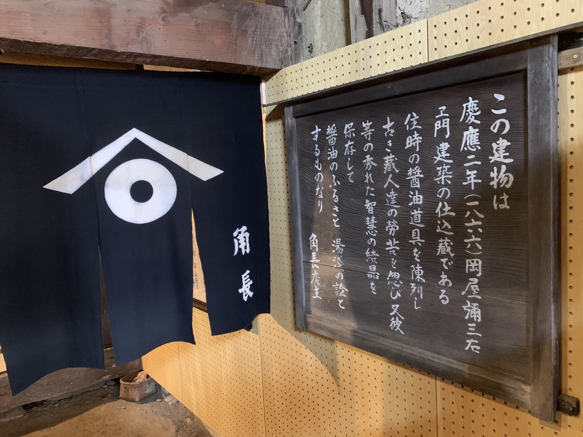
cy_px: 218
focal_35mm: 26
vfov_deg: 53.1
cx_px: 292
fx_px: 438
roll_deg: +3.4
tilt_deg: -6.8
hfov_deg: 67.3
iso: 800
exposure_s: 1/24
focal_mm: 4.25
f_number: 1.8
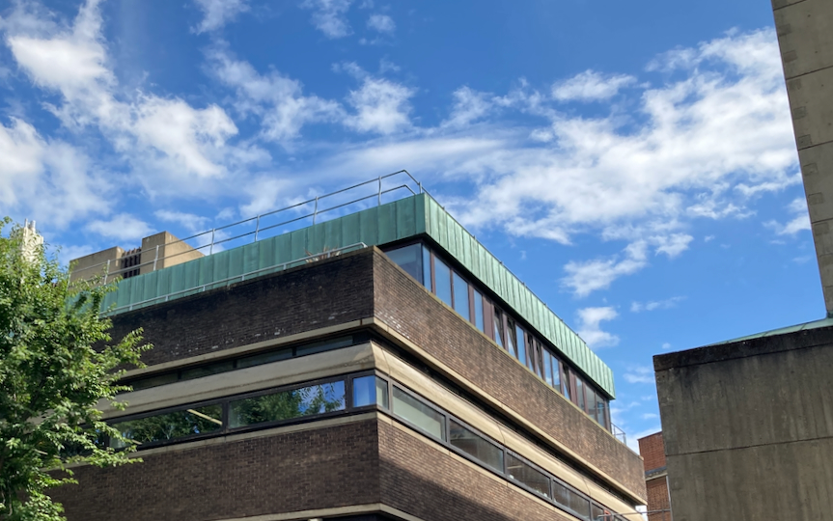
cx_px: 217
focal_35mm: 44
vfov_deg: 29.0
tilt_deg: +21.4
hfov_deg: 43.9
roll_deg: -1.1
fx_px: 999
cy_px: 352
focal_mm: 3.99
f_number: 1.8
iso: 20
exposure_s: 1/1499
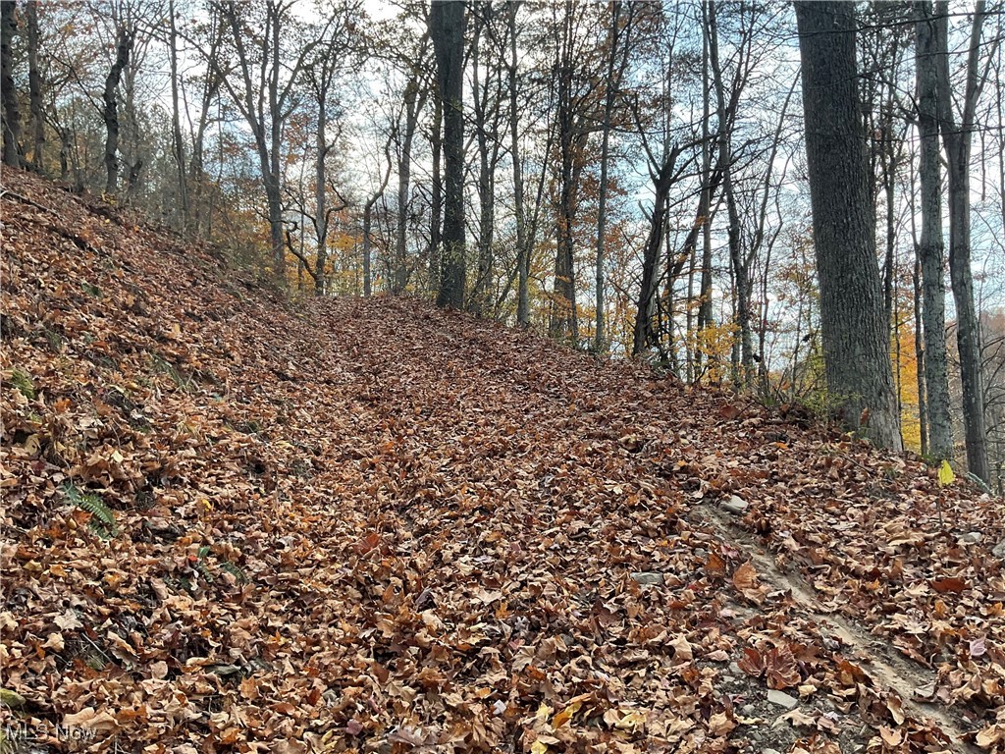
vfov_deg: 48.2
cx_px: 502
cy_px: 377
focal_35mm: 29
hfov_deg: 61.7
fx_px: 842
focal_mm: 3
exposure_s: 1/378
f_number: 1.8
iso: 16
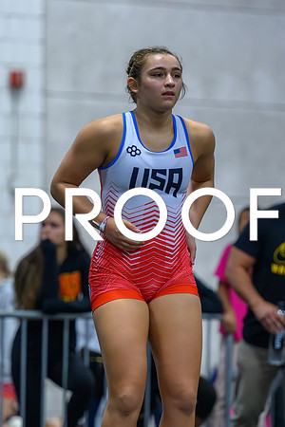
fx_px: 3495
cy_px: 246
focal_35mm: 294
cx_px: 157
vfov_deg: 7.0
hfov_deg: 4.7
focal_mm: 160
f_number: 2.8
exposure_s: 1/800
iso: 10000
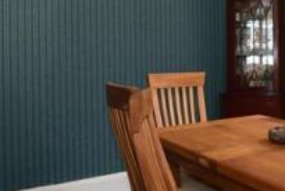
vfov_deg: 27.8
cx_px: 289
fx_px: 380
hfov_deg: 36.6
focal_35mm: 48
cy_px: 49
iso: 400
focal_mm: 10
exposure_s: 1/13
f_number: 5.6
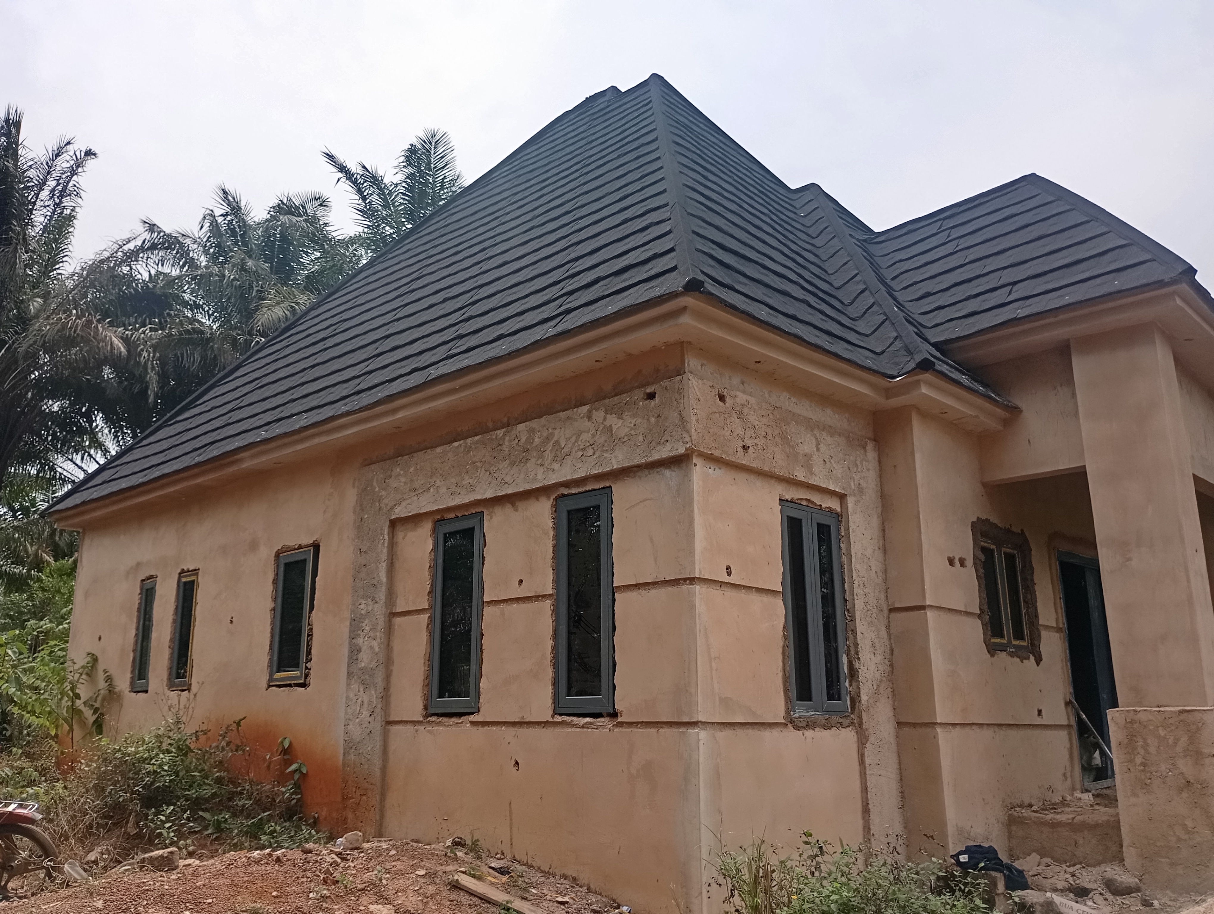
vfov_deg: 49.9
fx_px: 983
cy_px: 457
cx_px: 607
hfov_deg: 63.4
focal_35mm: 28
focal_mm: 4.27
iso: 101
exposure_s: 1/401
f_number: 1.8
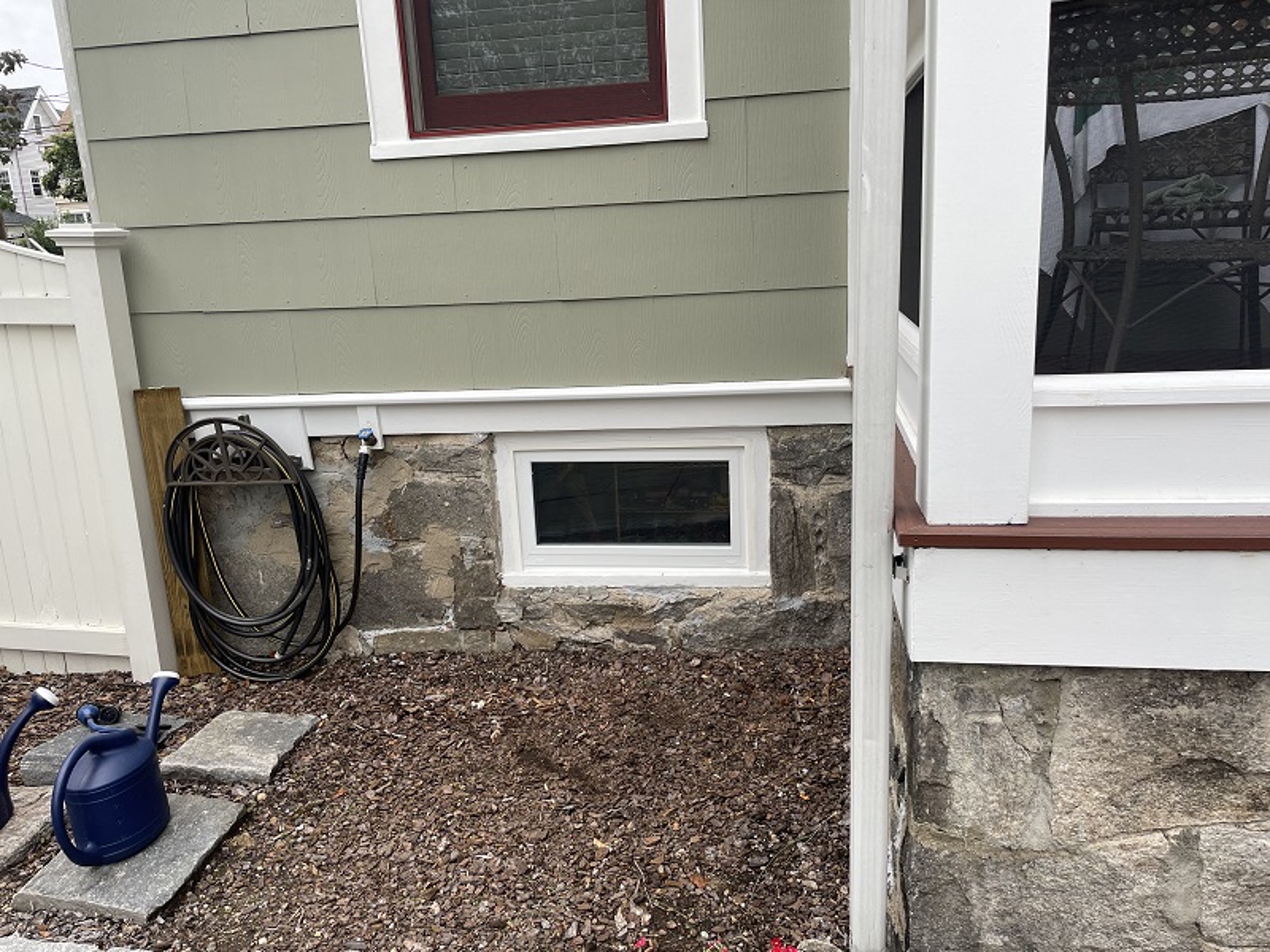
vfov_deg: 53.1
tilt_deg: -15.0
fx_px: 954
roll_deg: +3.7
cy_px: 476
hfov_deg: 67.3
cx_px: 635
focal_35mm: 26
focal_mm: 4.2
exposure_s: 1/127
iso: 32
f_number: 1.6
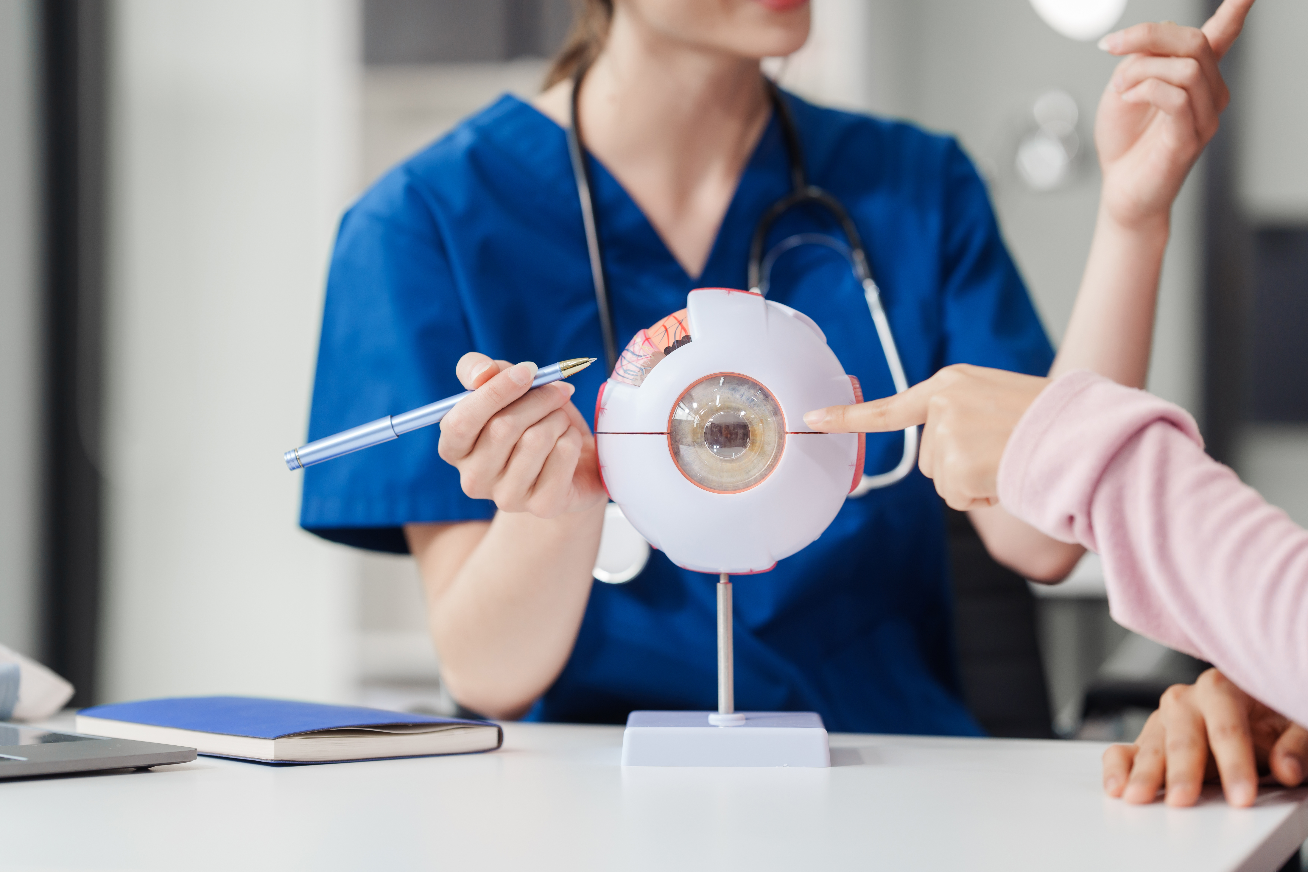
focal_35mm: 85
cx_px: 654
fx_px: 3088
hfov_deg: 23.9
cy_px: 436
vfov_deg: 16.1
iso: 320
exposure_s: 1/160
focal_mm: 85
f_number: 2.2
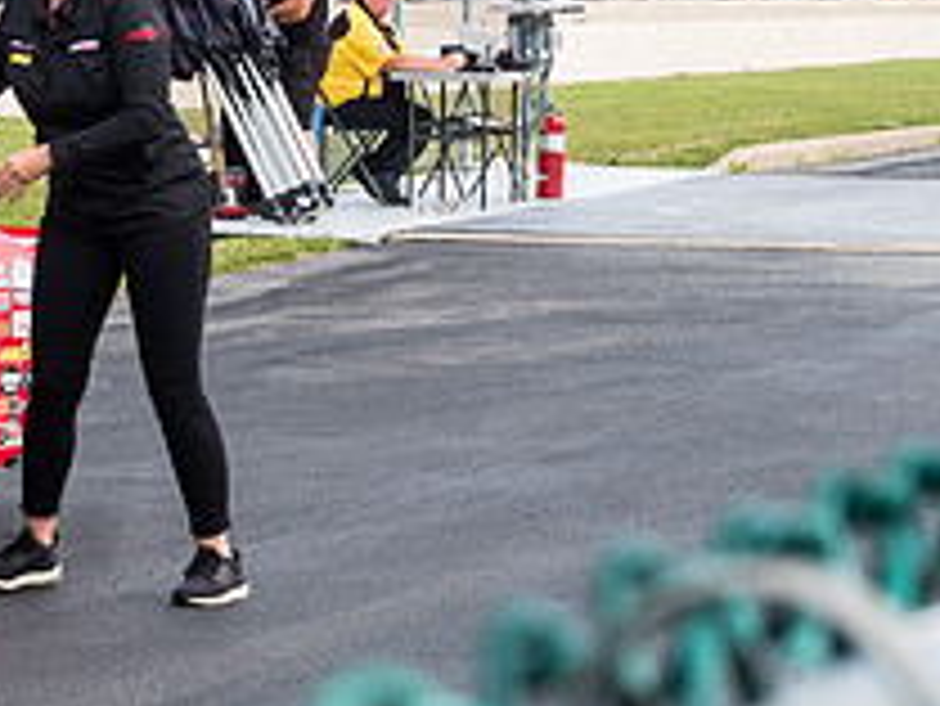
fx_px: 5651
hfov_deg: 9.4
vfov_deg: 7.1
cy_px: 79
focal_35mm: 208
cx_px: -126
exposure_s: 1/125
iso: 400
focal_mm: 52
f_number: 9
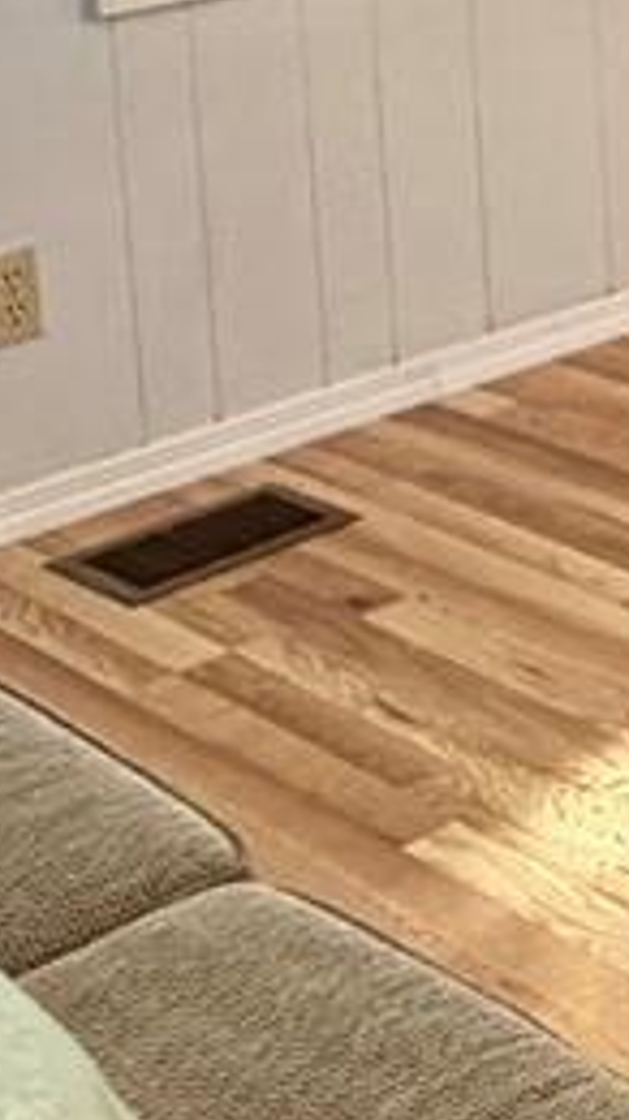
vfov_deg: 20.8
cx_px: 1172
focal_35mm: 94
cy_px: -310
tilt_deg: -5.6
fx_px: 2791
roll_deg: +2.5
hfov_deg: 11.8
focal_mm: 2.22
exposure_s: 1/120
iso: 200
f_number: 2.2
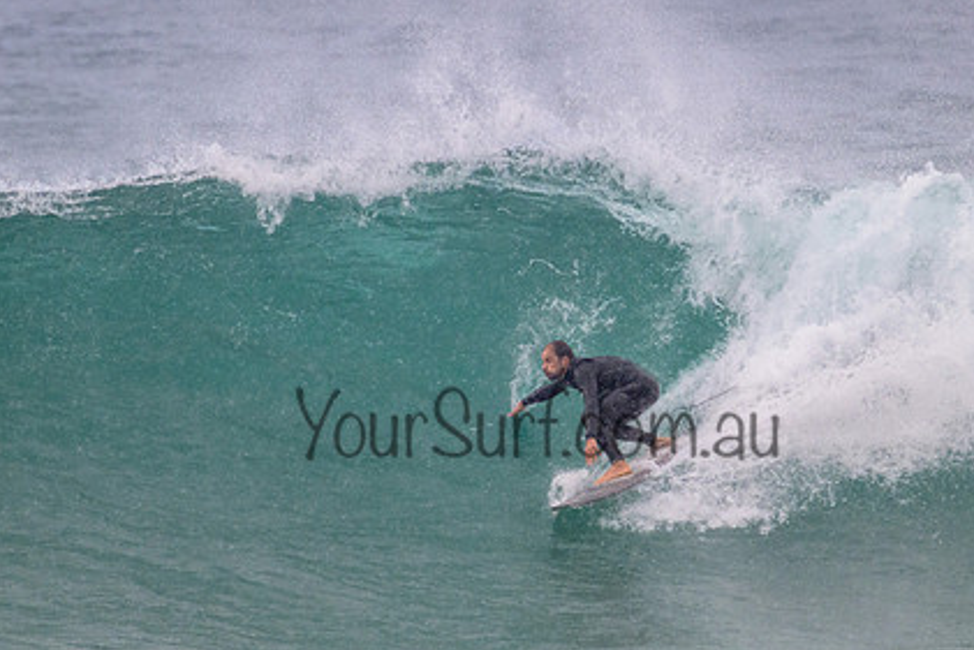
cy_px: 404
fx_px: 29797
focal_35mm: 1101
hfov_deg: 1.9
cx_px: 534
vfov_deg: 1.3
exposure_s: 1/2000
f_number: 11
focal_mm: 800
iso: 1800
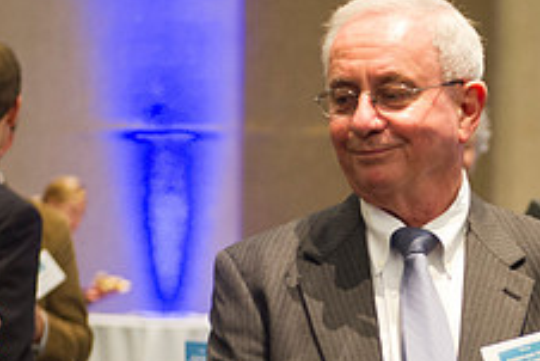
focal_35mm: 159
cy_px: 359
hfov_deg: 12.9
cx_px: 380
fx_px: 2386
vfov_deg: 8.6
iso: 2500
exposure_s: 1/100
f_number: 2.8
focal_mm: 62
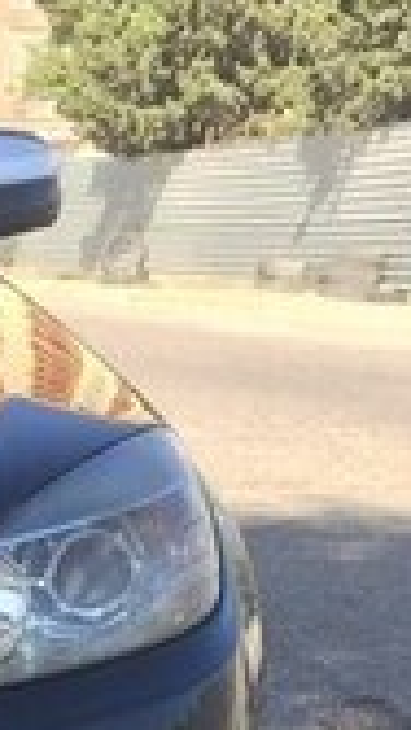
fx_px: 2421
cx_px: -507
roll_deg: -2.7
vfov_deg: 16.3
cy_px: 938
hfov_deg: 8.9
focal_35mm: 125
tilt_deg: -16.2
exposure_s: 1/514
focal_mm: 4.15
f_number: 2.2
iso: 32
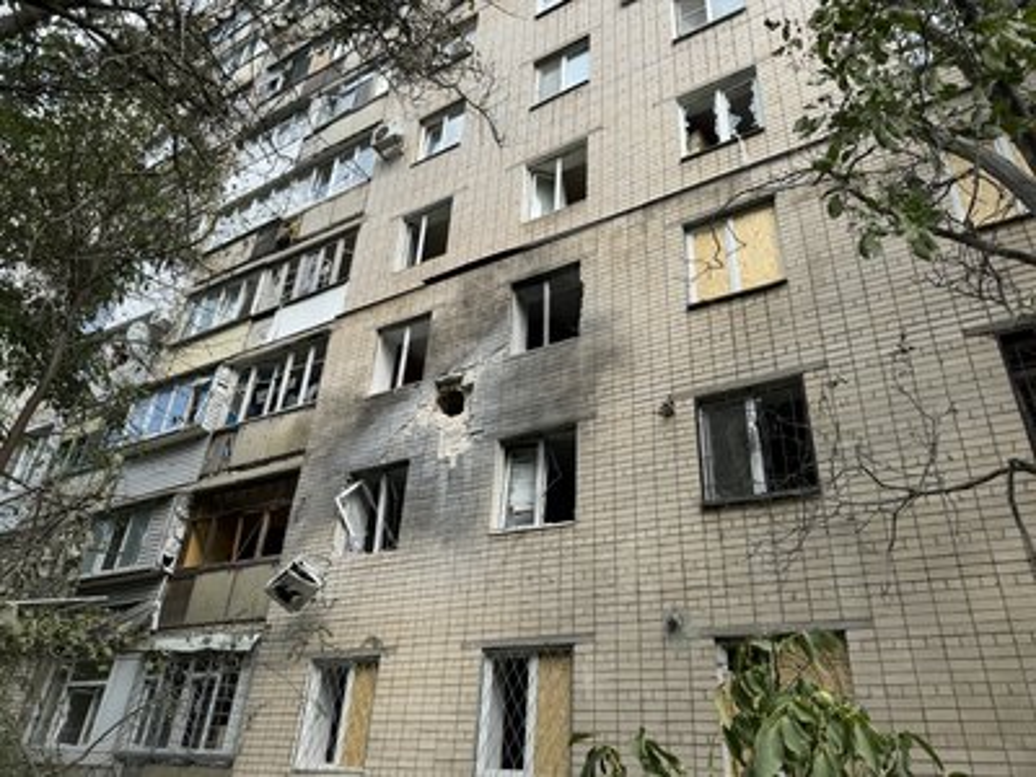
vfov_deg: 56.8
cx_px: 518
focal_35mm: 24
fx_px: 718
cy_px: 388
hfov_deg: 71.6
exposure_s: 1/1597
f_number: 1.78
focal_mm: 6.86
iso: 80
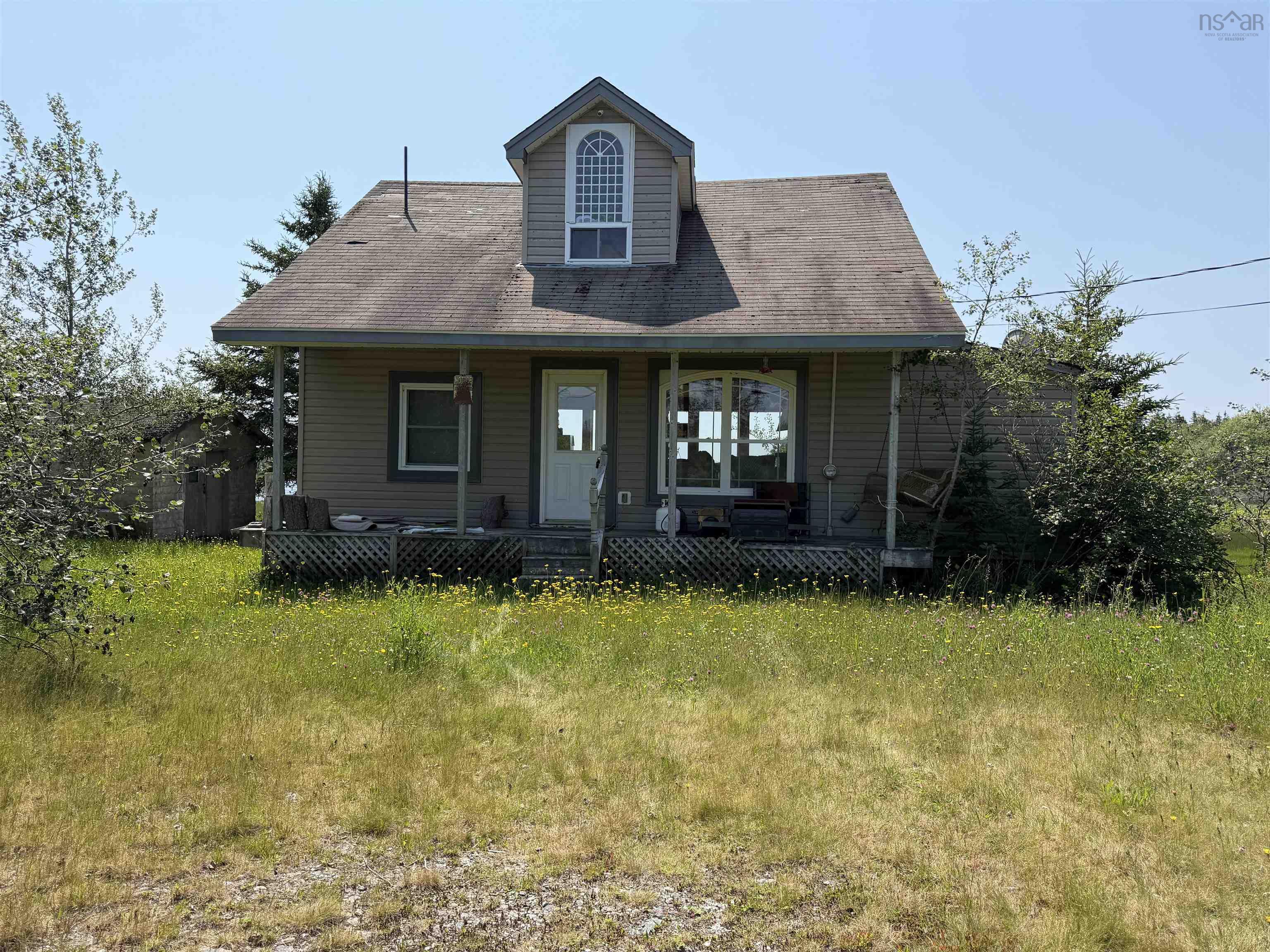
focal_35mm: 24
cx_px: 635
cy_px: 476
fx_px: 881
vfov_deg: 56.8
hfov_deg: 71.6
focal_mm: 6.76
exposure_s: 1/4405
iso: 100
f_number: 1.78
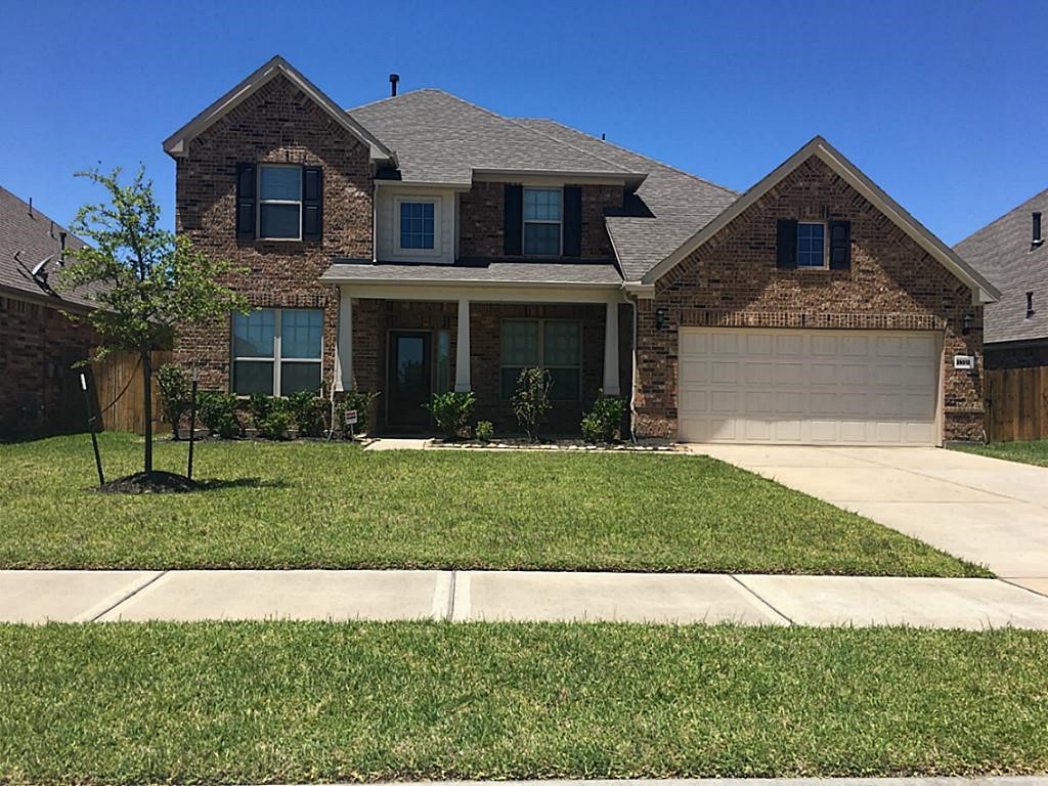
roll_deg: -0.6
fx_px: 878
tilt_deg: +1.8
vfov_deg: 48.2
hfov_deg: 61.7
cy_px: 393
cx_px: 524
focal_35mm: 29
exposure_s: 1/1923
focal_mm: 4.15
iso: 25
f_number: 2.2
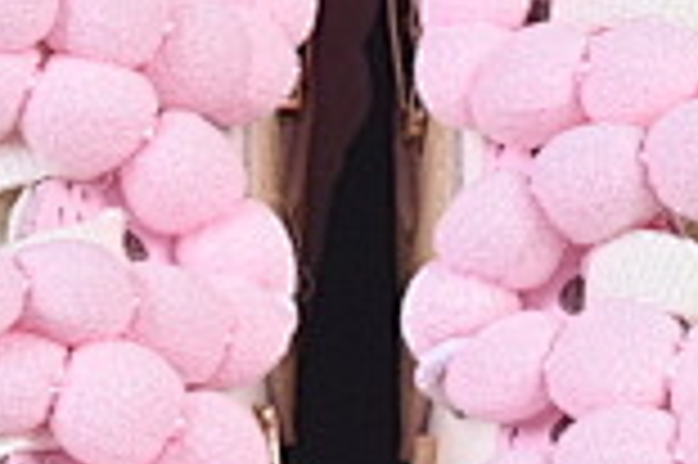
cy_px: 820
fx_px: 10110
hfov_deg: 4.0
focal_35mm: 522
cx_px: 378
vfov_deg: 2.6
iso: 160
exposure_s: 1/80
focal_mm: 50
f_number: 8
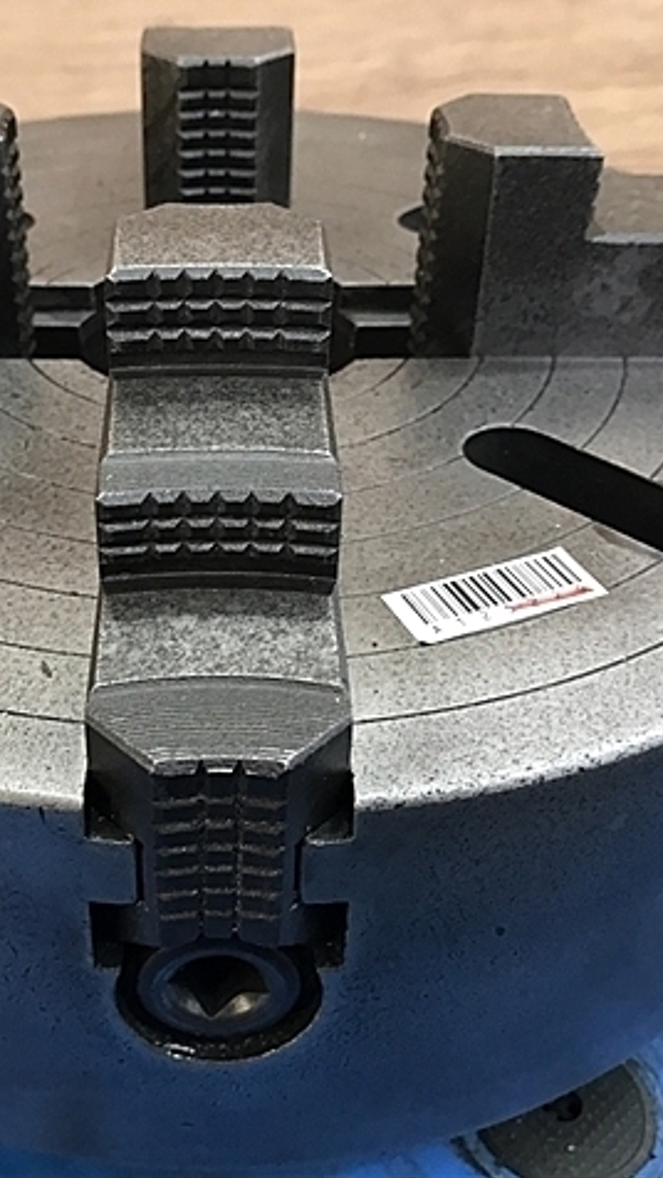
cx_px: 218
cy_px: 587
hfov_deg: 28.8
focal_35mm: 41
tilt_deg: -37.2
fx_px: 1280
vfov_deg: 49.4
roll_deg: -0.9
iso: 125
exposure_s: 1/44
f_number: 1.8
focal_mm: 3.99
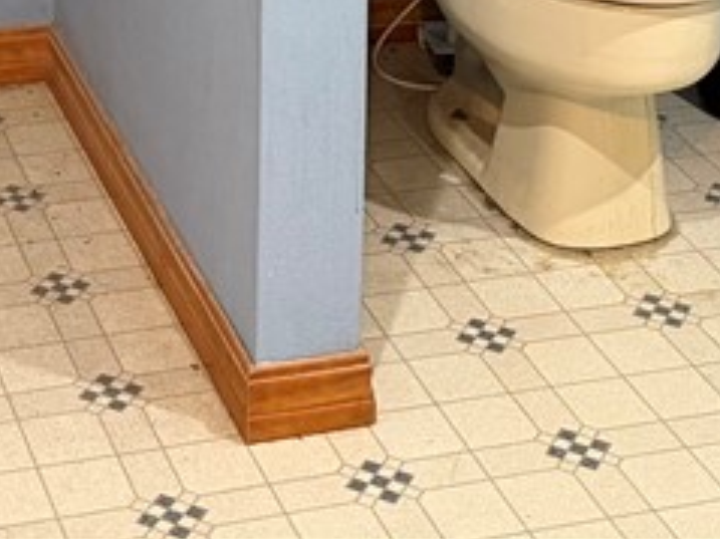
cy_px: -614
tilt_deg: -6.7
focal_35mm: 103
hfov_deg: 18.6
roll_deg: +0.6
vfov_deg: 12.3
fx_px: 2141
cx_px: 21
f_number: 1.78
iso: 400
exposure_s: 1/60
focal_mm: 6.76
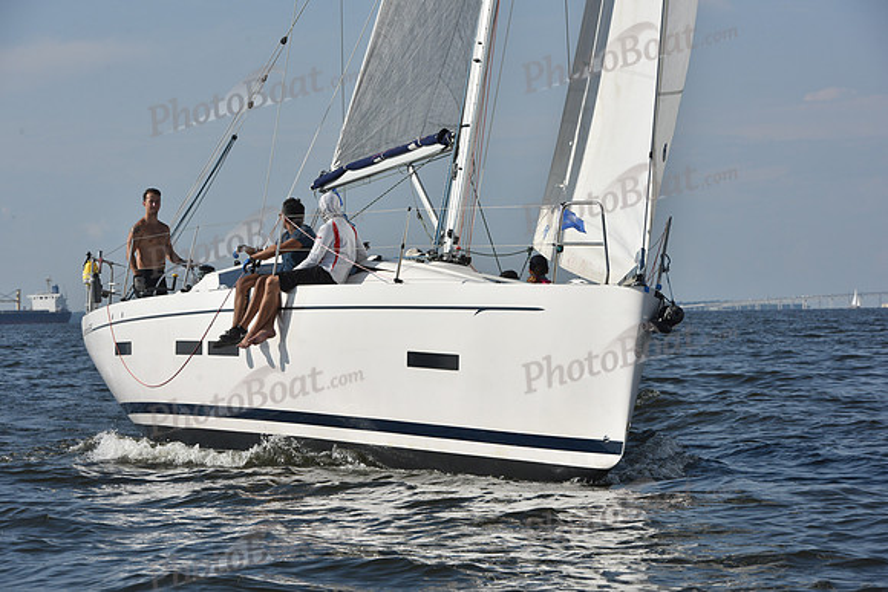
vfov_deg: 10.2
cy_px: 296
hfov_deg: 15.2
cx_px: 444
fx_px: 3331
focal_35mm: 135
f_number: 10
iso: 250
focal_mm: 135
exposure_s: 1/1250
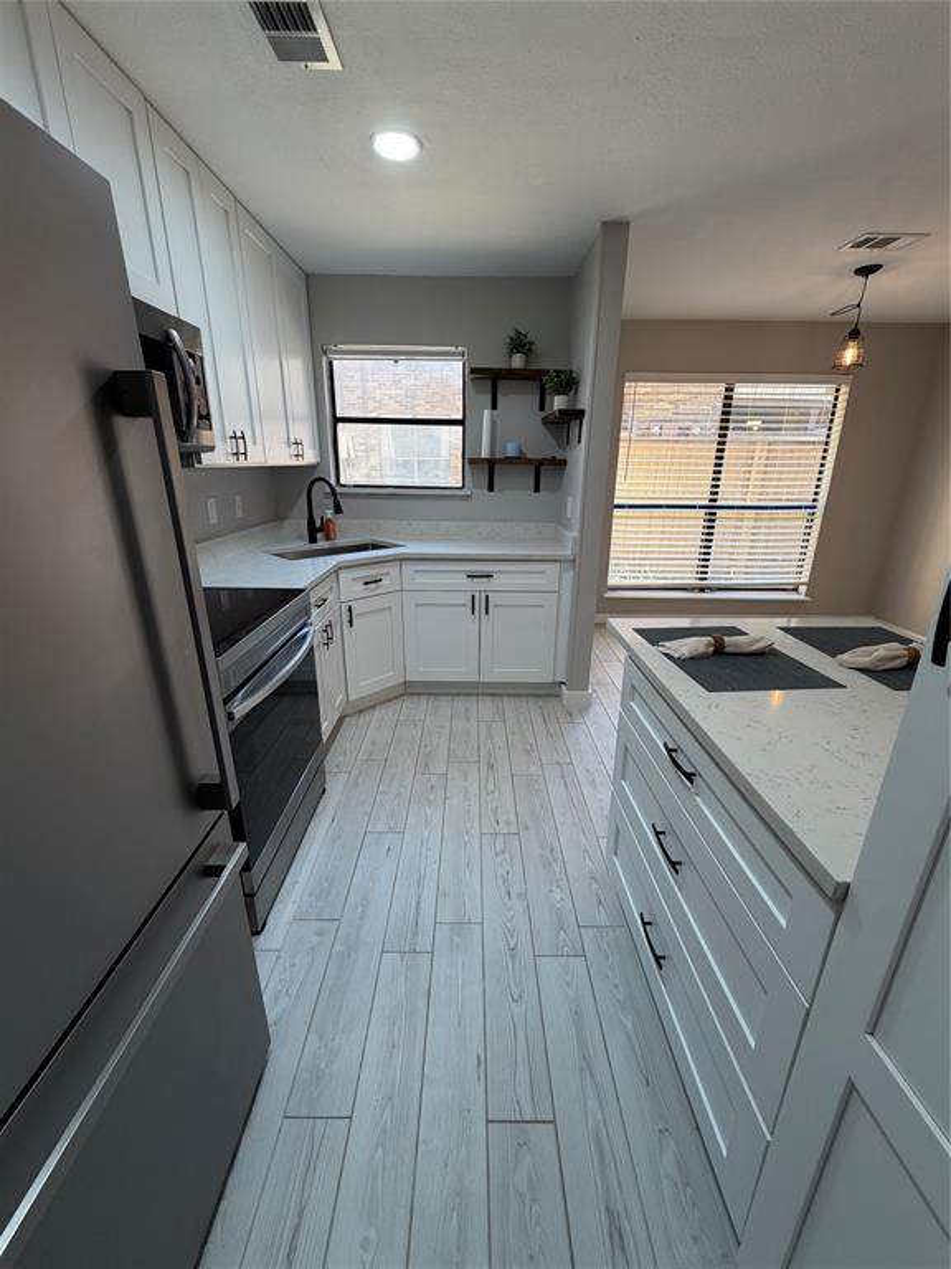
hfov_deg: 85.7
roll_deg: -0.9
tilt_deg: -19.6
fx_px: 513
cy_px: 634
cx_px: 476
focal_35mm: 14
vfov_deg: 102.1
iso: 160
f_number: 2.2
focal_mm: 2.22
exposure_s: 1/120
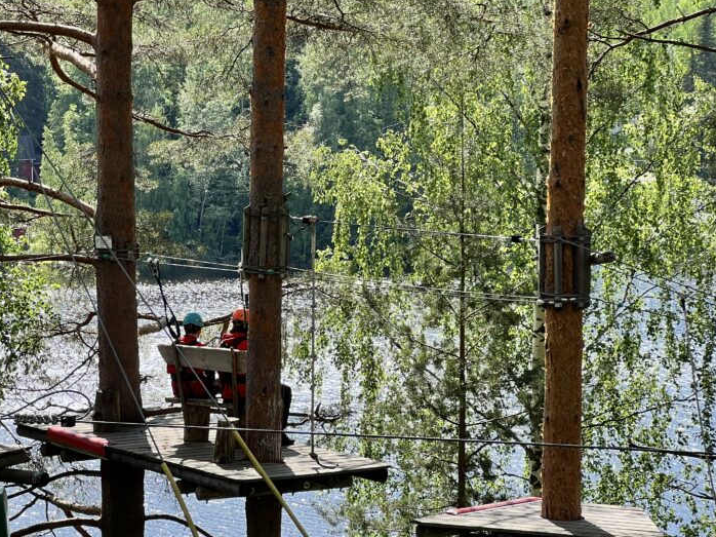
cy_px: 241
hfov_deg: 17.4
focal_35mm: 113
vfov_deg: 13.1
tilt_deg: -3.3
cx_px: 225
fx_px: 2336
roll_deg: +0.0
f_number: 2.8
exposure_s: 1/282
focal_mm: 9
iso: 32
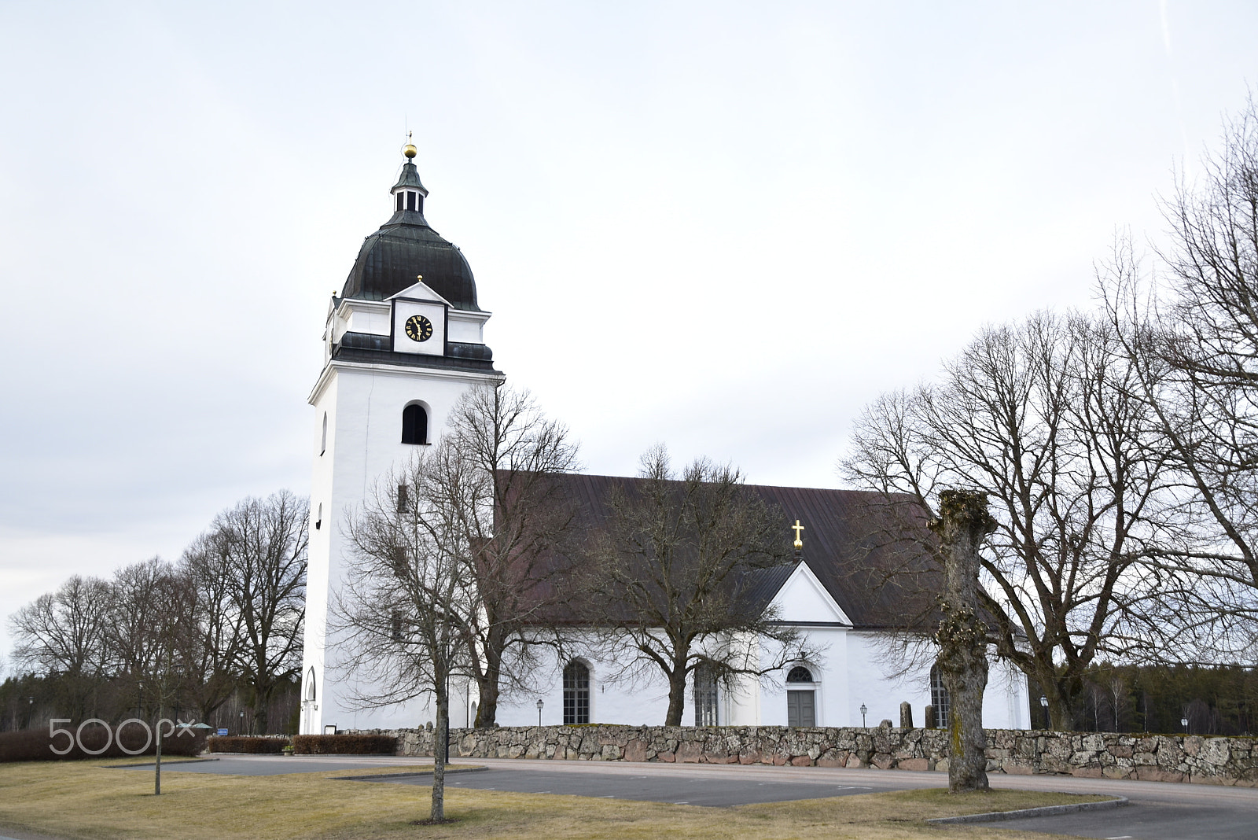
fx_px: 1154
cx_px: 629
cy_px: 420
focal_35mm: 33
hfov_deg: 57.2
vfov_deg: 40.0
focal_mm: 22
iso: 250
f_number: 3.5
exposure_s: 1/60
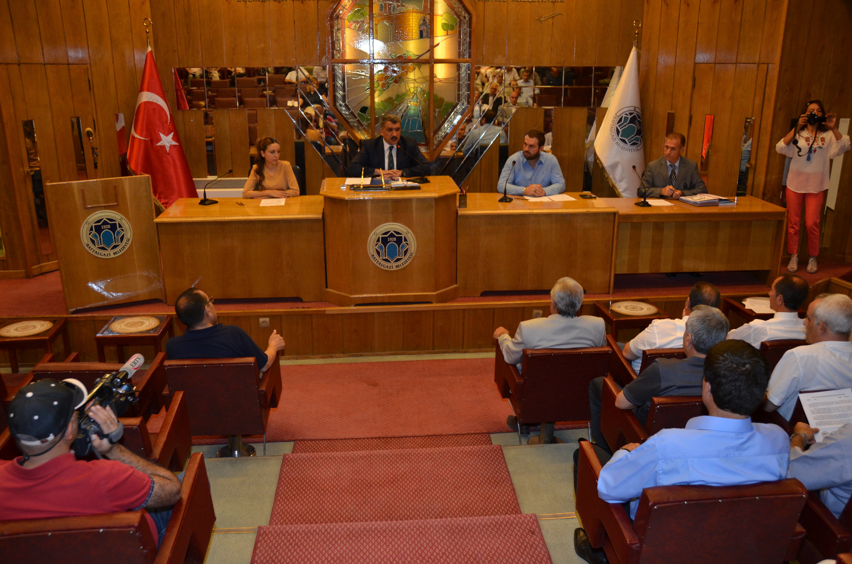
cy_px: 282
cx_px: 426
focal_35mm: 30
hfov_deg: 62.0
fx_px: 709
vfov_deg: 43.4
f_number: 4
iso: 800
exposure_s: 1/60
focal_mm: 20
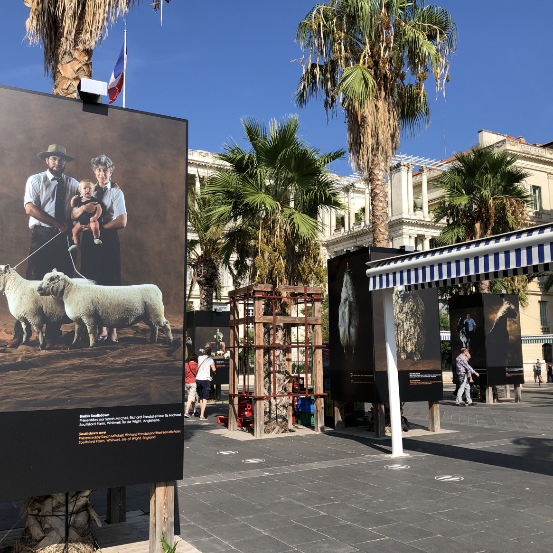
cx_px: 298
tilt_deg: +8.0
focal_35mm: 34
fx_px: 615
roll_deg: -1.4
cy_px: 274
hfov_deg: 48.4
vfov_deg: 48.5
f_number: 1.8
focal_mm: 3.99
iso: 20
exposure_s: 1/2000
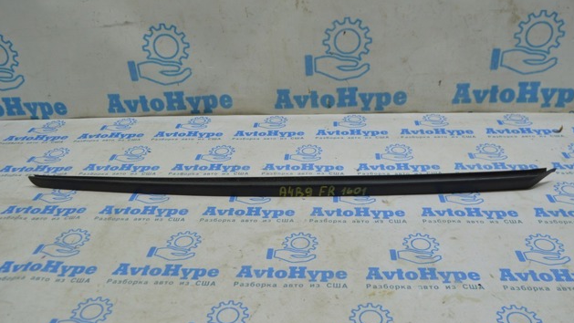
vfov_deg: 35.1
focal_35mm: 34
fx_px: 510
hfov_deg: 58.7
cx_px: 285
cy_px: 149
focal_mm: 21
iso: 400
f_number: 5.6
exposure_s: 1/40
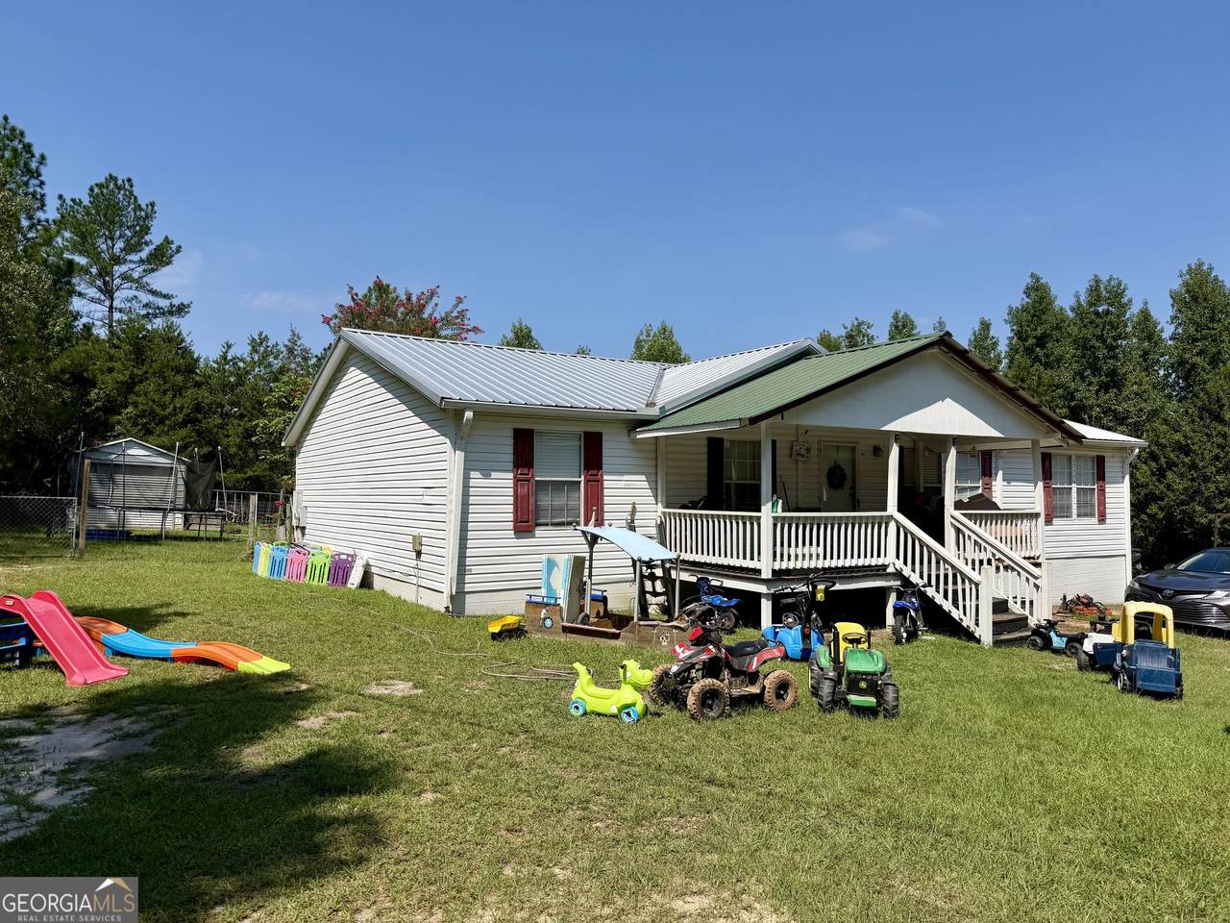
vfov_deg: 56.8
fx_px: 853
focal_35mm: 24
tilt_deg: +3.1
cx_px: 615
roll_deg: +0.8
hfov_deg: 71.6
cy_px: 462
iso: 80
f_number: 1.78
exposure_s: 1/6711
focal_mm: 6.76
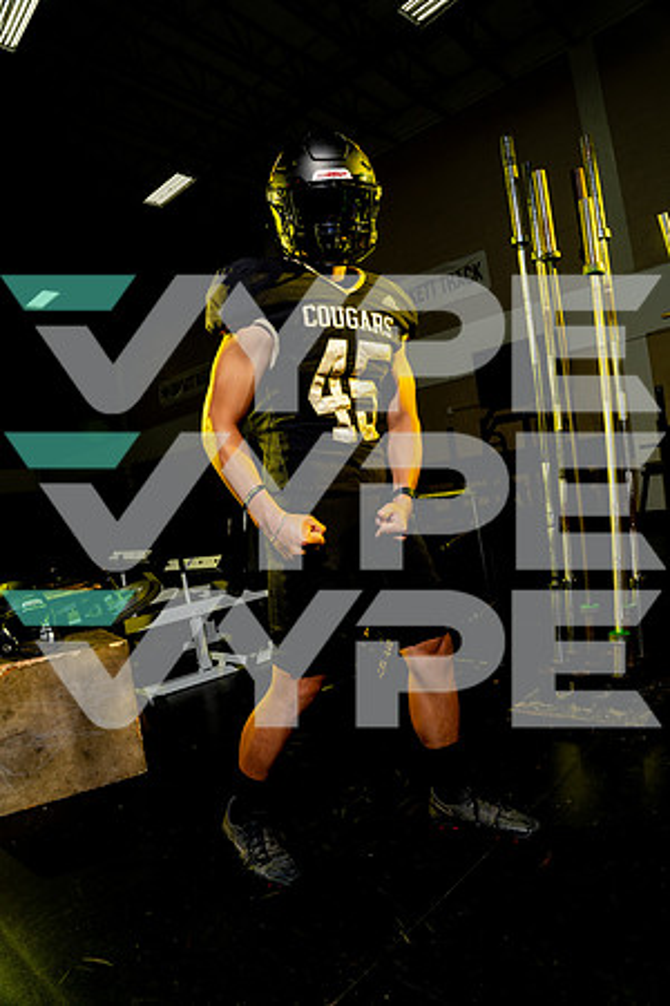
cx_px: 335
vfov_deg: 81.2
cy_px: 503
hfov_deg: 59.5
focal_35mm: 21
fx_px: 586
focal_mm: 21
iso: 250
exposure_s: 1/250
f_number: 8
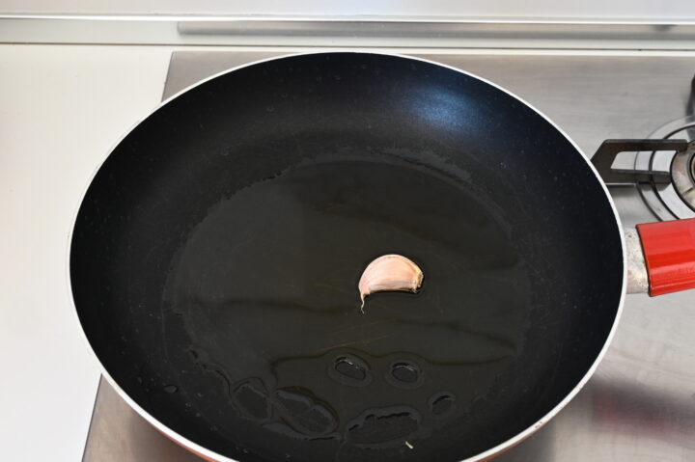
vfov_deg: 31.1
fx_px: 830
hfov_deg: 45.5
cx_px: 348
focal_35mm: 43
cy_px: 231
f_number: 9
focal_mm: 29
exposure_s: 1/8
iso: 200
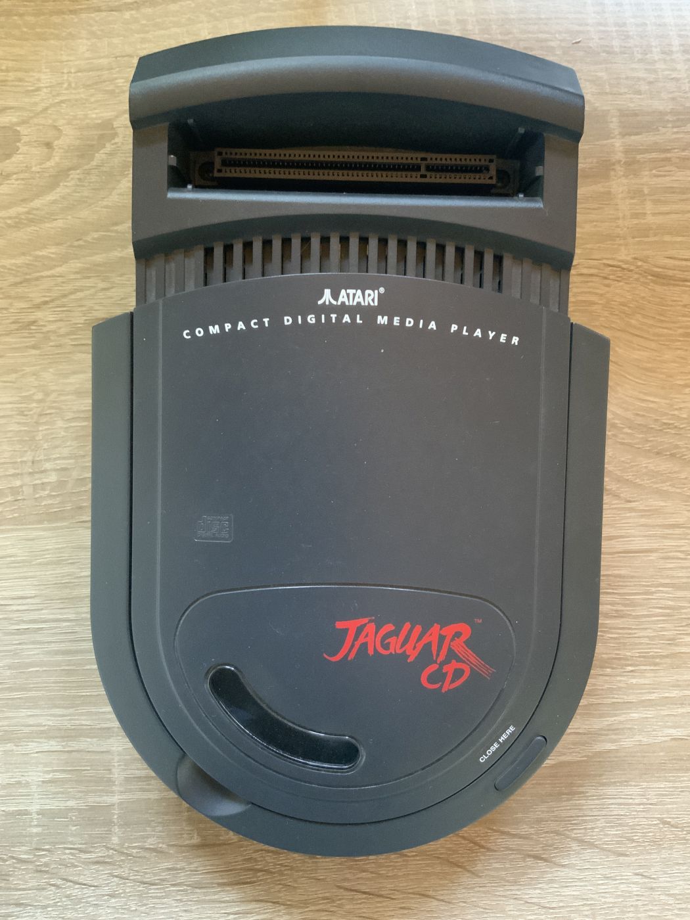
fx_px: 771
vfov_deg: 61.7
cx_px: 345
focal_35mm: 29
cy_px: 460
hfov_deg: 48.2
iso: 400
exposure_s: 1/30
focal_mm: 3
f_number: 1.8
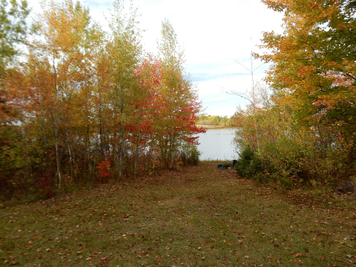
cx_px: 178
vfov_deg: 54.9
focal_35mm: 25
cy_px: 134
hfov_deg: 69.4
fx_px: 257
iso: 125
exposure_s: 1/400
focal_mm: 4.5
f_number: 3.7
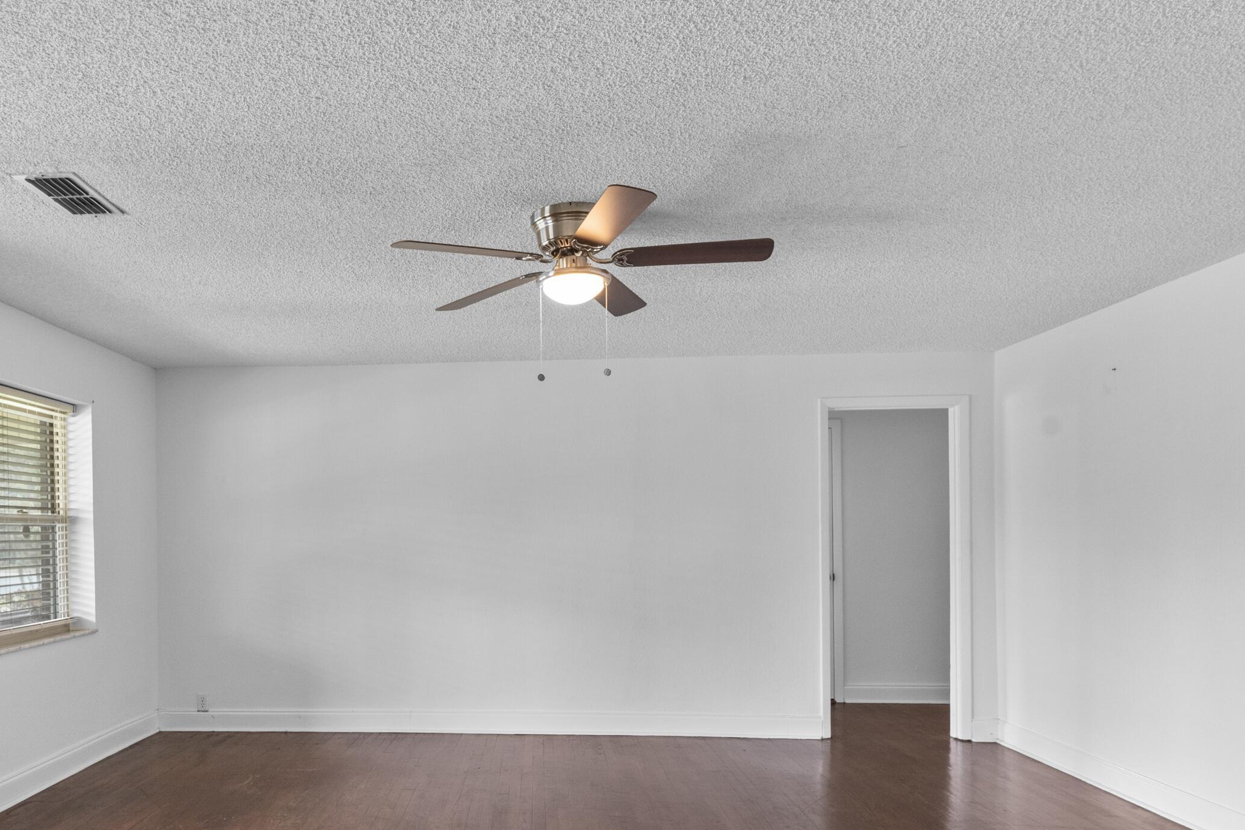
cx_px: 459
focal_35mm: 26
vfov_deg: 49.1
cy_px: 516
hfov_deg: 68.2
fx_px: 899
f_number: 8
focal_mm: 18
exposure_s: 1/30
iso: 2500
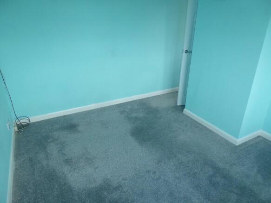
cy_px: 102
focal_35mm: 24
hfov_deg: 71.6
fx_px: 188
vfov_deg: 56.8
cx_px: 136
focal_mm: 4.3
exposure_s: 1/60
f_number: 3.3
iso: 200
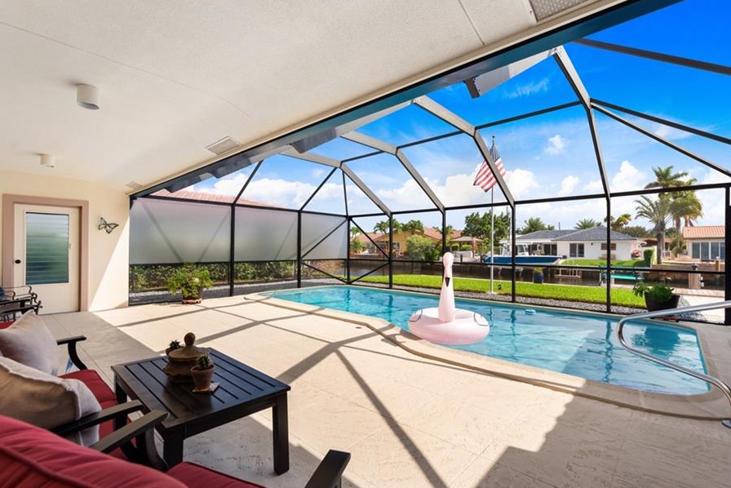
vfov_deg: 73.8
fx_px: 325
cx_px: 365
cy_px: 246
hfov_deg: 96.7
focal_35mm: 16
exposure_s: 1/50
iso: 160
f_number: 7.1
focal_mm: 14
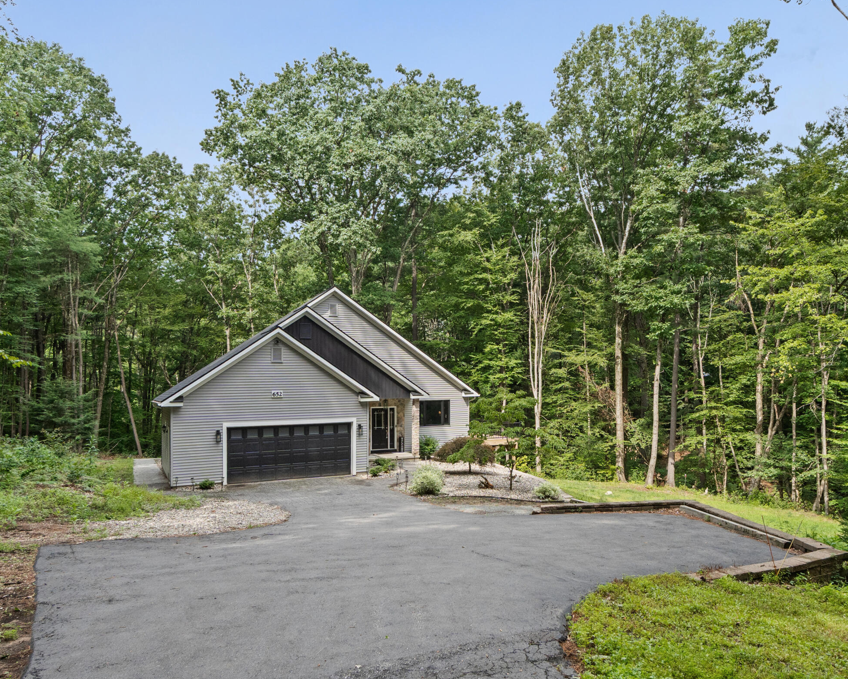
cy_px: 369
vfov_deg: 60.8
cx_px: 460
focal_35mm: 23
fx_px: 577
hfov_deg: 72.4
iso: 800
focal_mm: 16
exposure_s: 1/640
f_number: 8
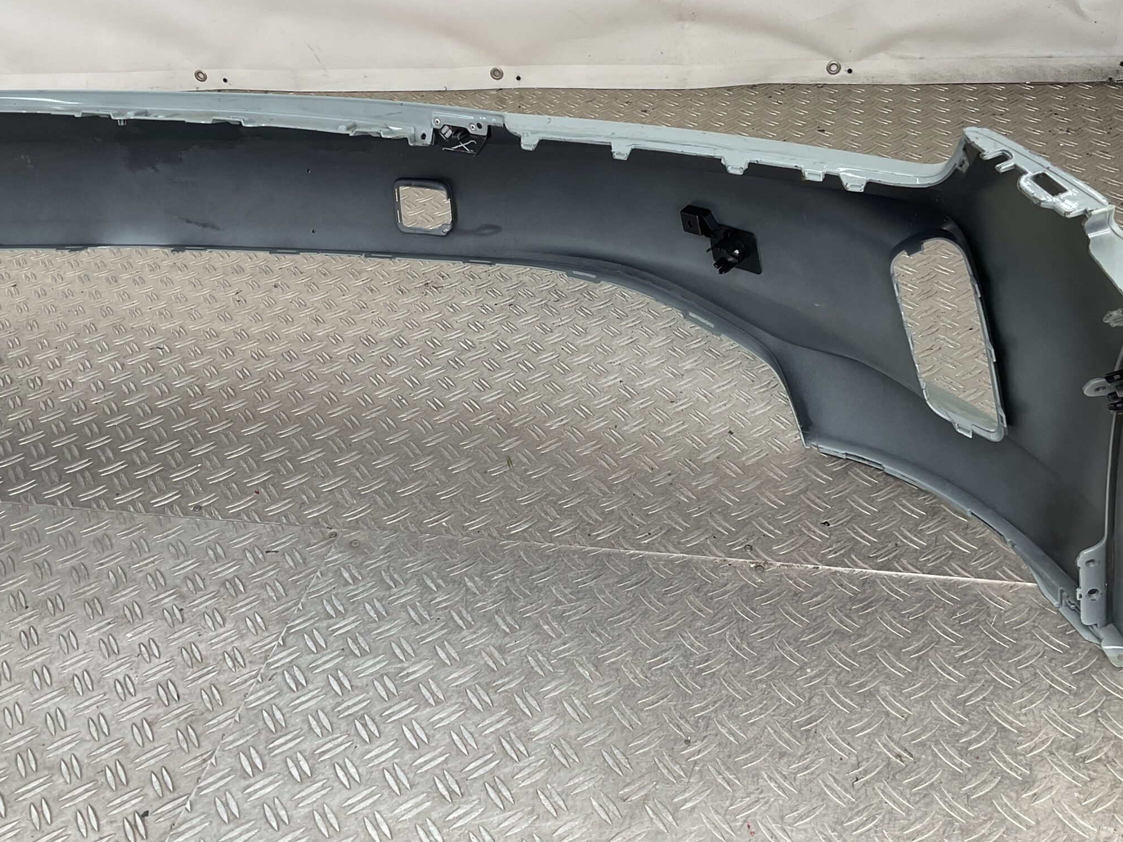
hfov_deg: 50.1
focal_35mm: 37
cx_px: 577
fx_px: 1200
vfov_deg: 38.6
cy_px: 371
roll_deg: +5.2
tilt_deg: -34.4
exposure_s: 1/125
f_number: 1.8
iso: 16
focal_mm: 3
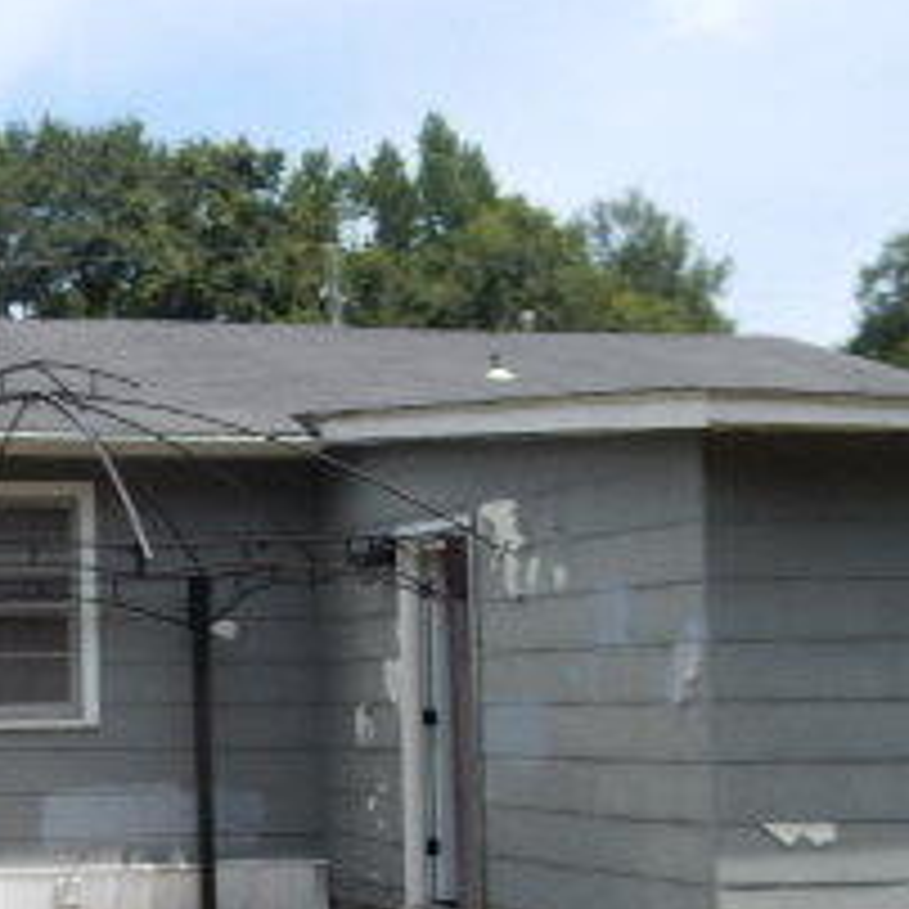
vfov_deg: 24.6
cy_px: 558
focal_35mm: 70
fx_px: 2080
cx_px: -90
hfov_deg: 23.2
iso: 125
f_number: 3.7
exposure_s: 1/1000
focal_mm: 4.5
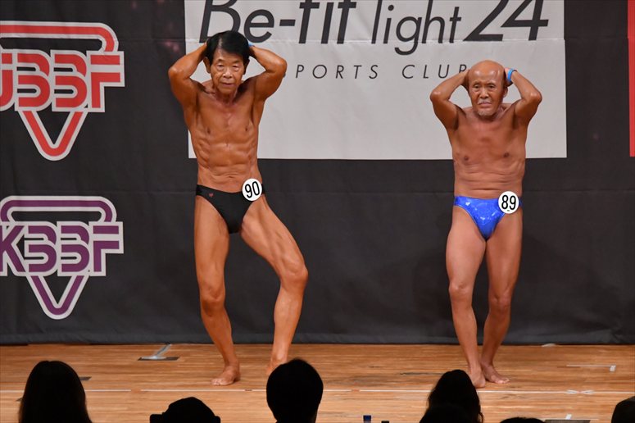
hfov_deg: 7.2
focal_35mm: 285
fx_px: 5025
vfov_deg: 4.8
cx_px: 318
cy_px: 212
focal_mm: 190
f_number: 5.6
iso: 6400
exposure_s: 1/400
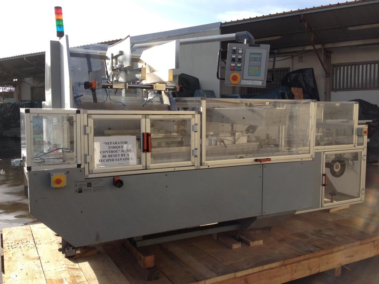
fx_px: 383
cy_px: 142
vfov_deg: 40.7
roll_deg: -0.9
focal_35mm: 35
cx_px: 190
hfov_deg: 52.6
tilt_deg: -4.7
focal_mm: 4.28
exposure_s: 1/1200
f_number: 2.4
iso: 50
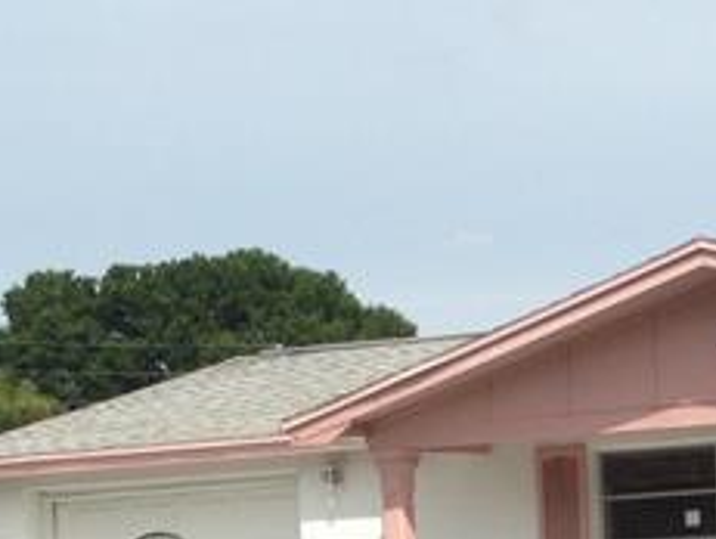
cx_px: 790
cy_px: 790
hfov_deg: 13.2
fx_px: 3025
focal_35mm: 146
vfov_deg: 9.9
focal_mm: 4.13
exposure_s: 1/2008
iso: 50
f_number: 2.4
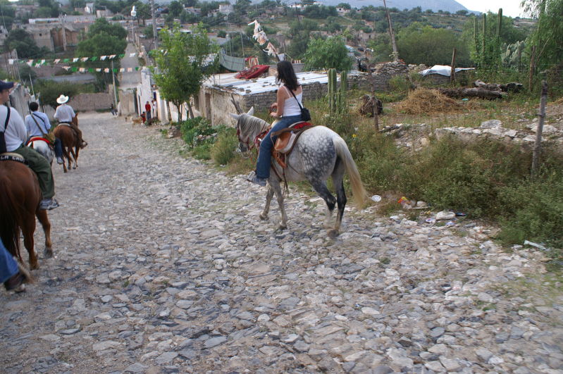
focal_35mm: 30
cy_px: 187
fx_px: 469
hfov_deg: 62.0
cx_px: 282
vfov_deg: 43.5
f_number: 5.6
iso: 100
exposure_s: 1/60
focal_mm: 20
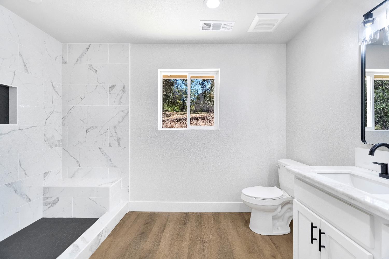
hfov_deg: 100.4
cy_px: 130
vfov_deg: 77.3
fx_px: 162
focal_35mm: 15
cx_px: 194
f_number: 8
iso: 320
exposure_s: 1/40
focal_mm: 10
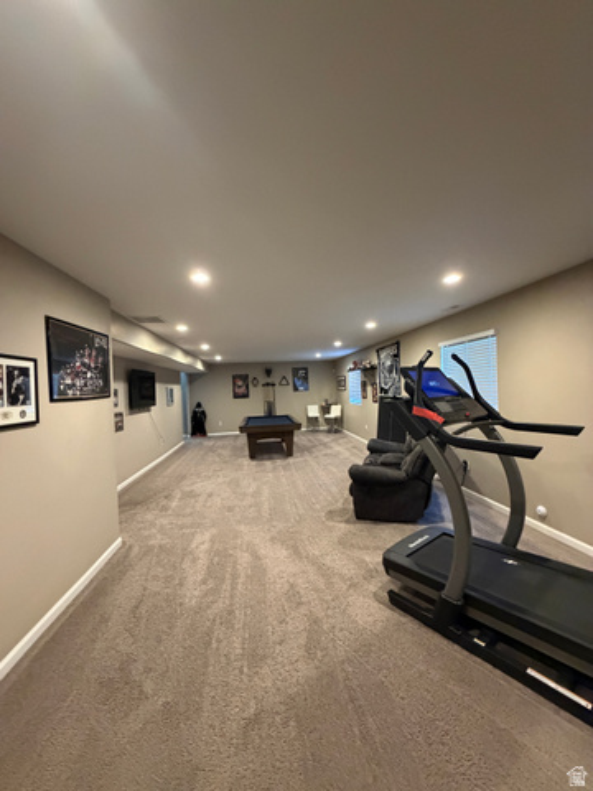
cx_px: 296
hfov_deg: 85.7
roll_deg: +2.9
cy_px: 396
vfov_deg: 102.1
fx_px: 320
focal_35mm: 14
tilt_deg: -0.3
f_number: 2.2
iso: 1000
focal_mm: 2.22
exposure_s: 1/60
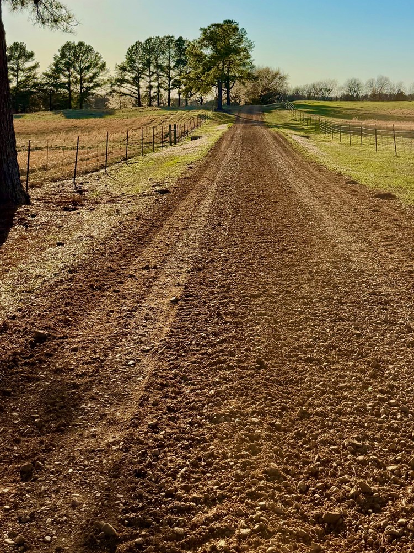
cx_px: 208
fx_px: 734
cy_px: 164
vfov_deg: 40.5
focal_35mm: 46
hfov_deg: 31.5
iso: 100
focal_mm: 6.76
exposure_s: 1/5319
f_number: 1.78
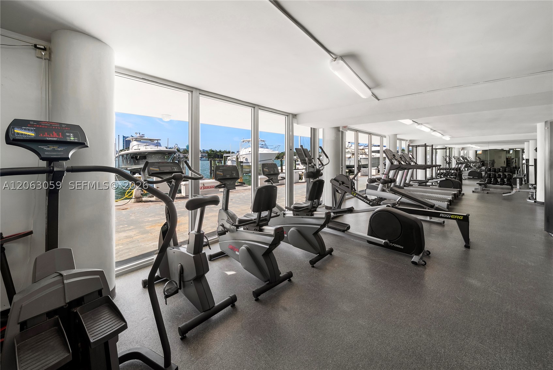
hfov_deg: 112.6
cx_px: 276
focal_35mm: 12
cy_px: 185
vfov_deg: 90.1
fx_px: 184
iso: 320
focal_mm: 12
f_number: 8
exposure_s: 1/20
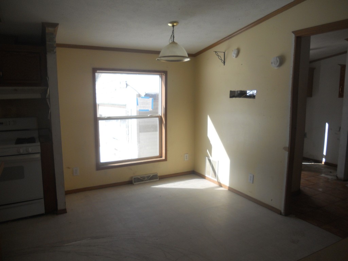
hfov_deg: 65.3
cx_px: 174
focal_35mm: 27
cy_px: 130
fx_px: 271
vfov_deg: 51.4
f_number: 3.2
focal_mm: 4.9
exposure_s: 1/400
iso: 80
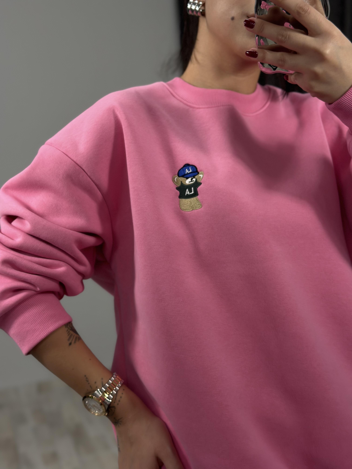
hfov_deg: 30.3
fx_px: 651
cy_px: 234
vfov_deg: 39.7
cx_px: 176
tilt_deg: -32.1
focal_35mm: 48
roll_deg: +9.8
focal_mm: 6.86
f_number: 1.78
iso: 64
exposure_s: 1/100
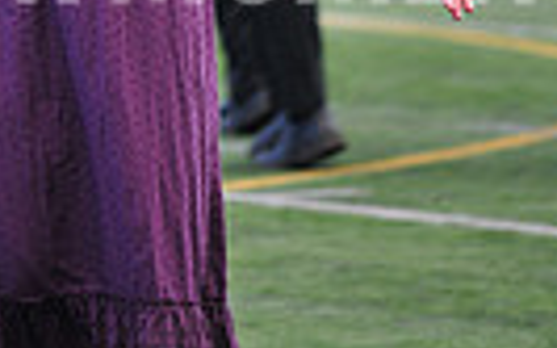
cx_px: 73
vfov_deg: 1.9
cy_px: -340
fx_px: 10455
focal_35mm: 689
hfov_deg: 3.1
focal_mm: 200
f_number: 4
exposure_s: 1/640
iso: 500
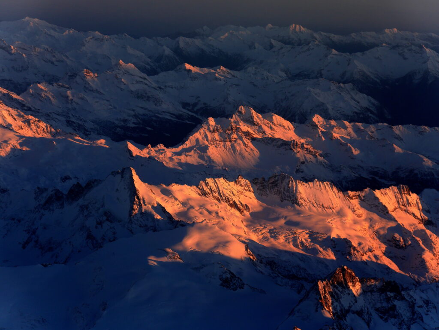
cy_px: 165
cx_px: 220
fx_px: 1547
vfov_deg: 12.1
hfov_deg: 16.1
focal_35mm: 122
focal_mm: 61
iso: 200
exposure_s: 1/250
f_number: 5.2
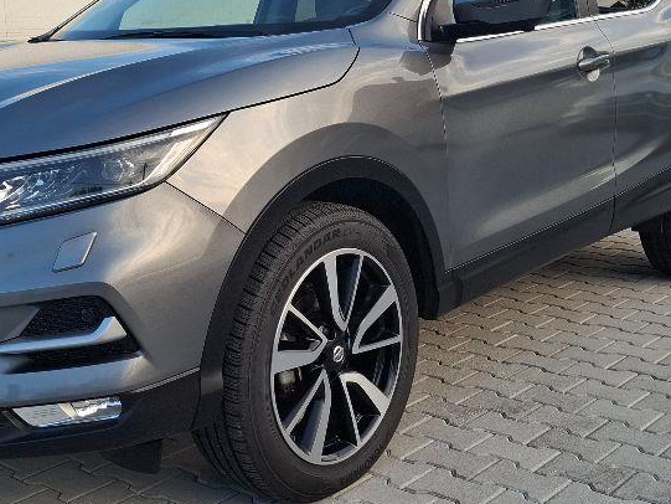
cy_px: 134
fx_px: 989
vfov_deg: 28.2
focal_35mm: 51
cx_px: 262
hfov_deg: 37.3
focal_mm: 5.54
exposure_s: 1/321
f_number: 1.8
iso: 50
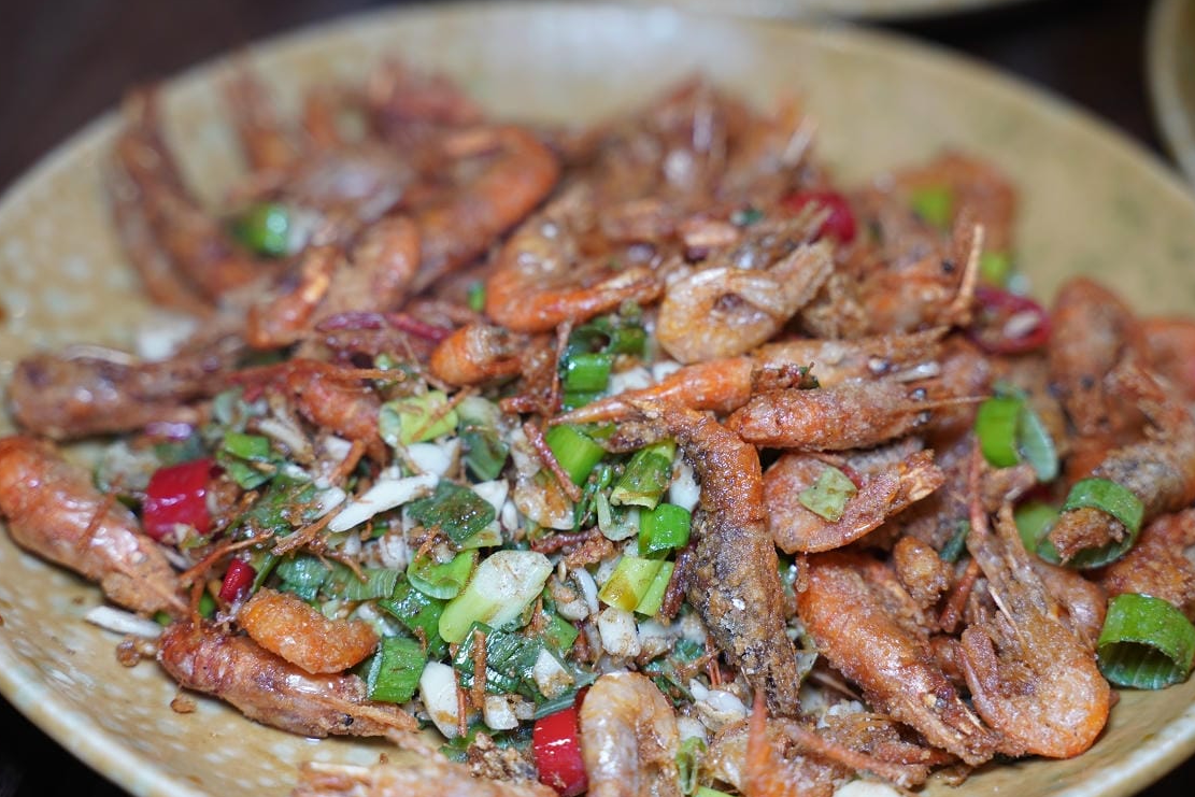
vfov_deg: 16.9
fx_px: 2689
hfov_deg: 25.1
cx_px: 612
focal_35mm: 81
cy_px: 408
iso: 640
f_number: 4
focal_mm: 75
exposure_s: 1/80
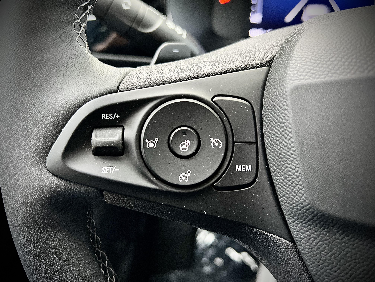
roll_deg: +2.3
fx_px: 282
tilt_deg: -33.2
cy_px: 141
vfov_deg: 53.1
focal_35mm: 26
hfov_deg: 67.3
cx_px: 188
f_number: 1.5
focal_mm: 5.7
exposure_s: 1/59
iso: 500
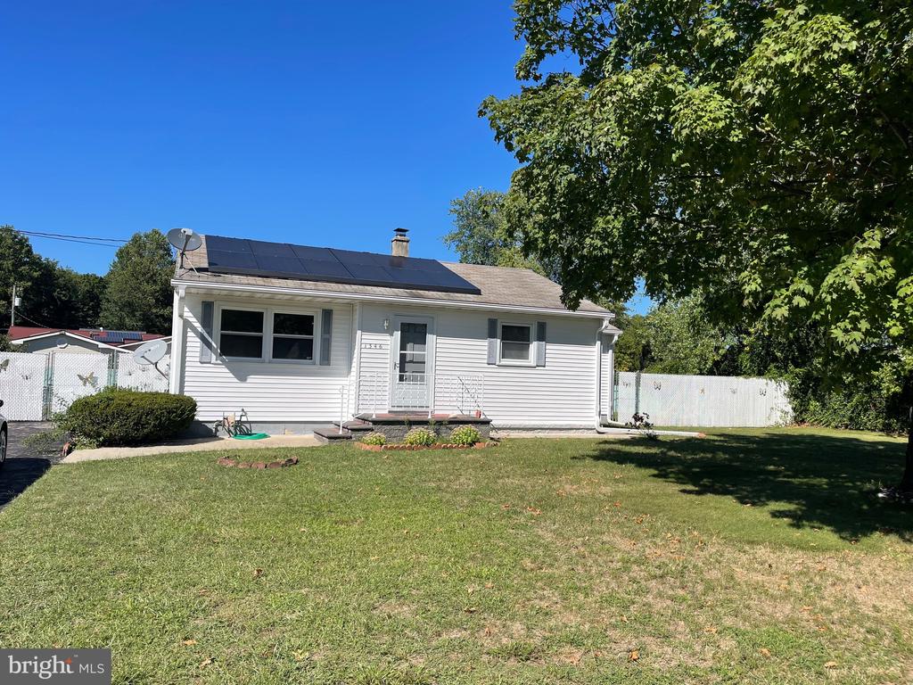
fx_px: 659
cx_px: 456
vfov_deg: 54.9
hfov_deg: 69.4
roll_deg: -2.2
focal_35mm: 25
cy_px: 342
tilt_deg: +1.4
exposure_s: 1/4348
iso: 32
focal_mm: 5.1
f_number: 1.6
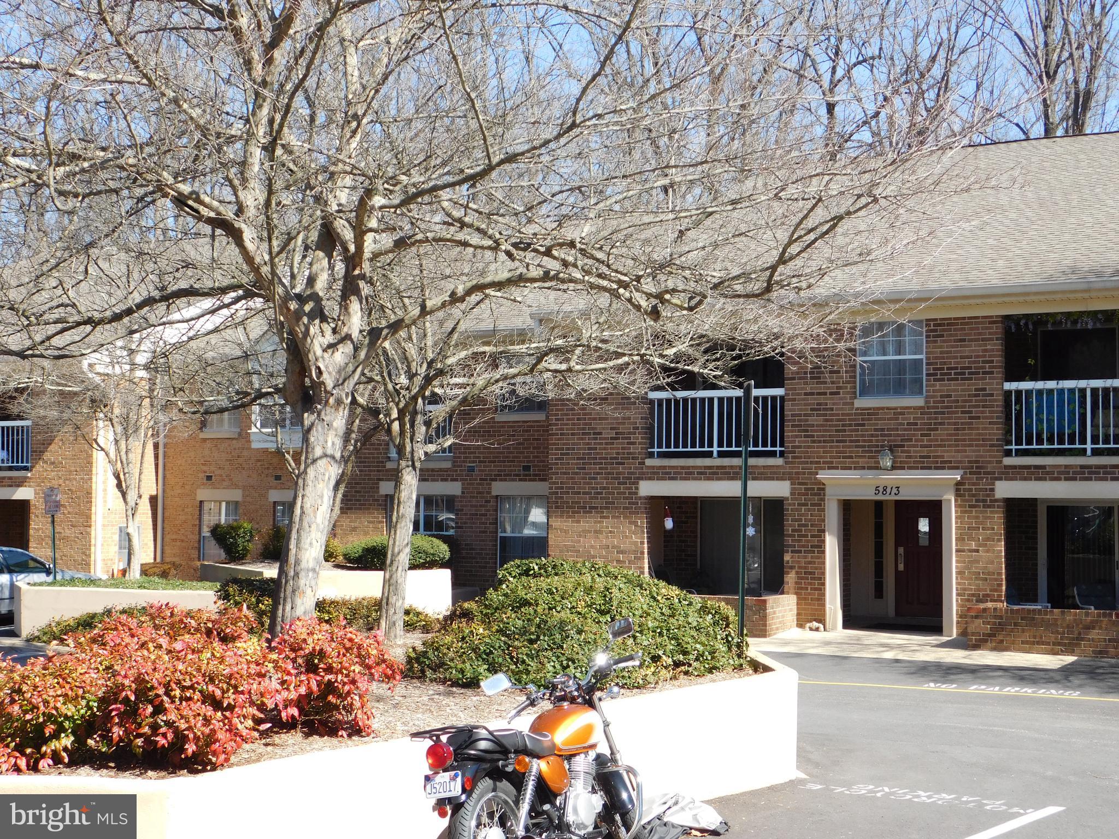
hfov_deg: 37.5
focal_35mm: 51
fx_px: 1649
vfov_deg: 28.6
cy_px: 420
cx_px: 560
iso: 125
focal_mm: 9
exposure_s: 1/500
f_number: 3.8
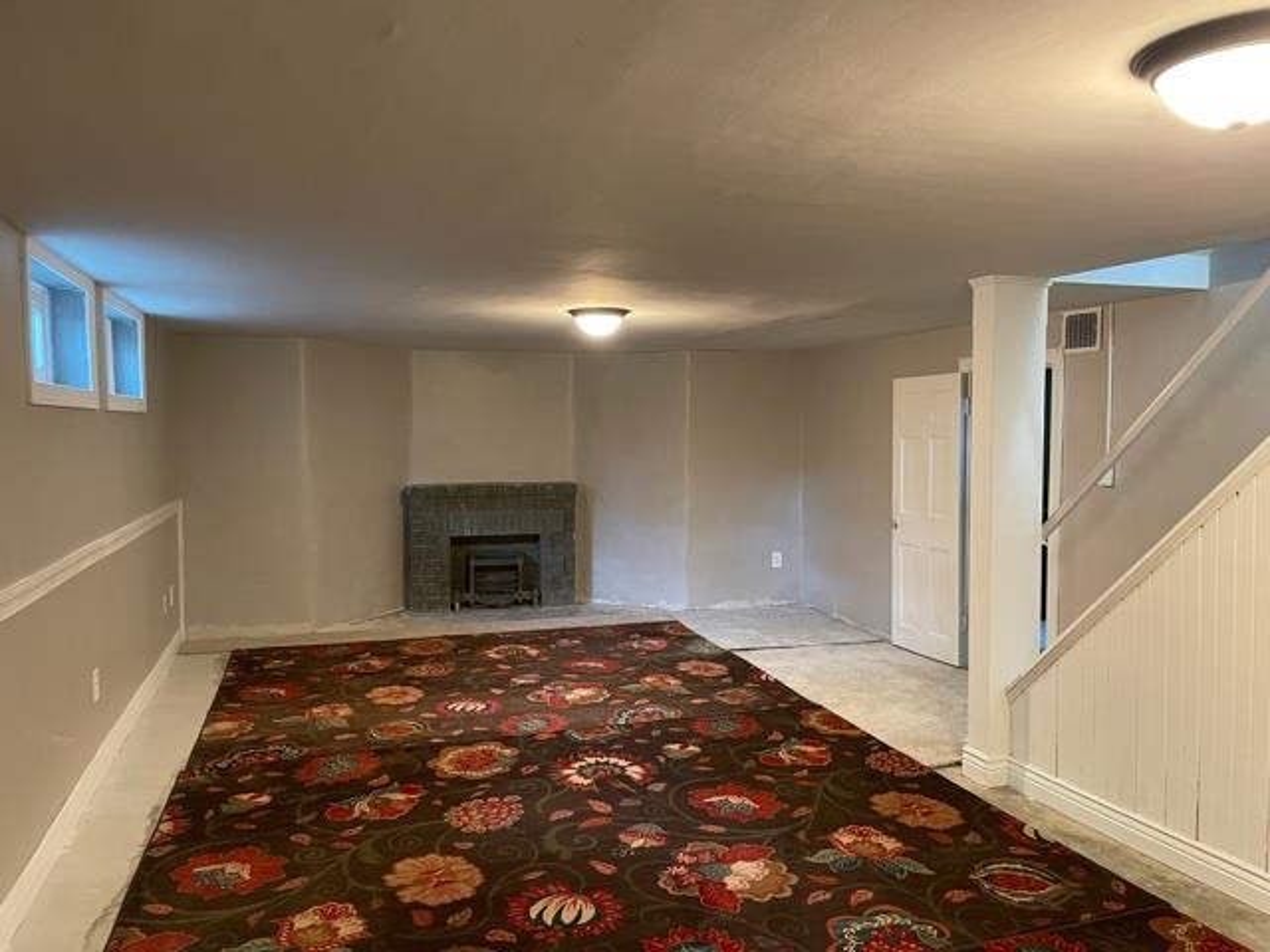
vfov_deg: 53.1
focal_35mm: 26
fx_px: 954
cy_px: 476
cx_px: 635
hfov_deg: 67.3
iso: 500
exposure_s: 1/40
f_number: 1.6
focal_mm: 4.2
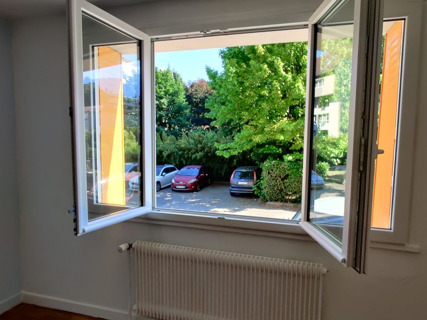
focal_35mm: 16
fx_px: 197
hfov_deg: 94.2
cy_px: 163
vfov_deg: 78.1
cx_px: 235
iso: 320
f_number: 2.2
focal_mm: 2.25
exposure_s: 1/100
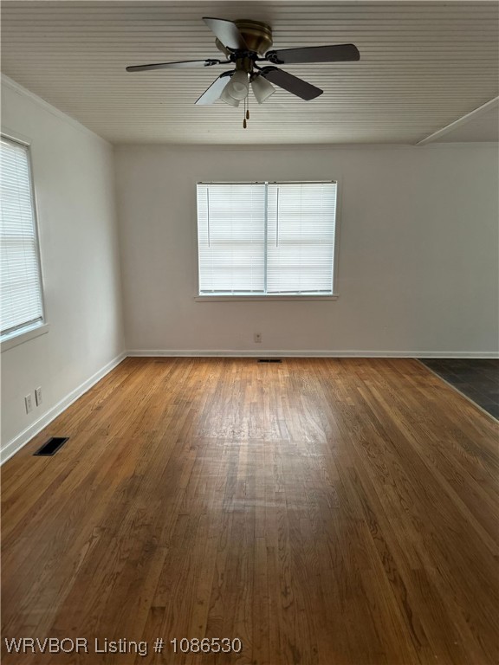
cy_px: 332
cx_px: 250
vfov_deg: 71.6
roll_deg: +0.5
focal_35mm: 24
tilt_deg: -11.1
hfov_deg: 56.8
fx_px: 461
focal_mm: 6.86
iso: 500
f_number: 1.78
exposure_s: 1/60
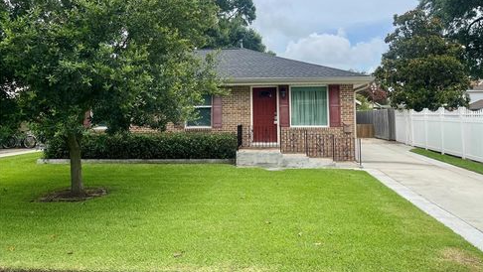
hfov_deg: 67.9
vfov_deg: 40.9
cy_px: 87
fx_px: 359
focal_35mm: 28
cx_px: 247
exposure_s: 1/4348
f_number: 1.6
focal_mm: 5.1
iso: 32
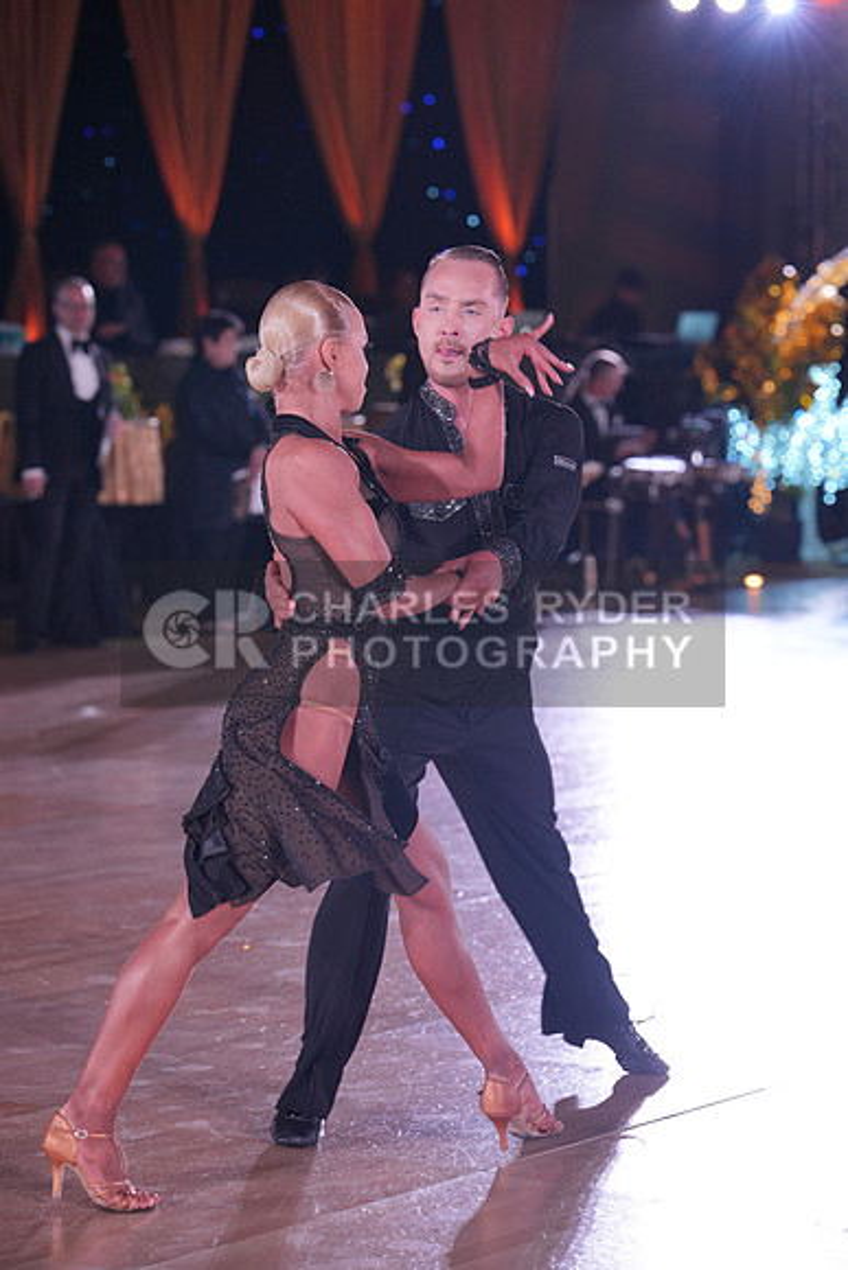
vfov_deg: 17.9
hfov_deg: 12.0
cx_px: 424
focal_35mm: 114
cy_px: 635
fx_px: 4025
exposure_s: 1/400
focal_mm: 114
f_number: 4
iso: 1250
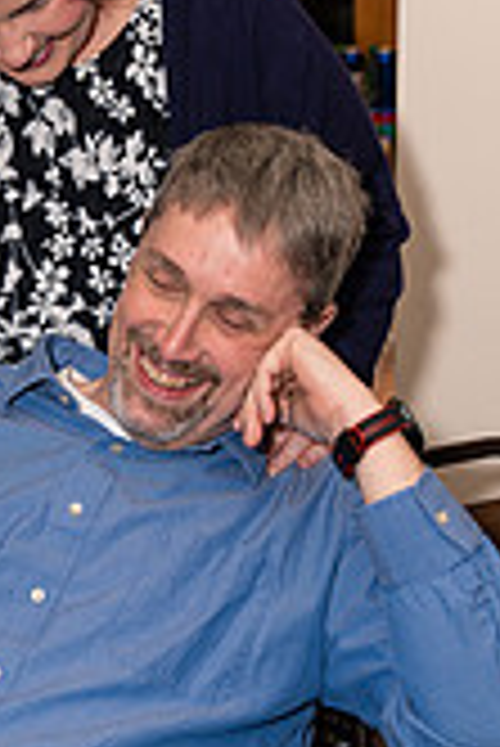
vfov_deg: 17.9
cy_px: 328
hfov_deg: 12.0
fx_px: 2370
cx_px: 144
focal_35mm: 114
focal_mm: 42
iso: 400
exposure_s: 1/250
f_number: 4
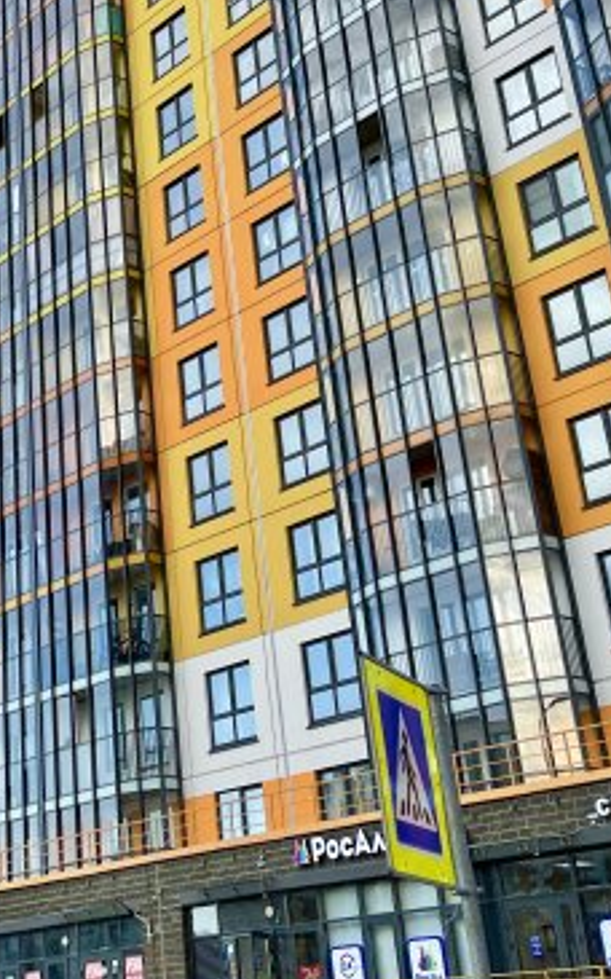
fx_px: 1546
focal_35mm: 58
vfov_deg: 34.3
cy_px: 228
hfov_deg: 21.6
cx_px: 5
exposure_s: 1/1553
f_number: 1.6
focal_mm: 5.1
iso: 32
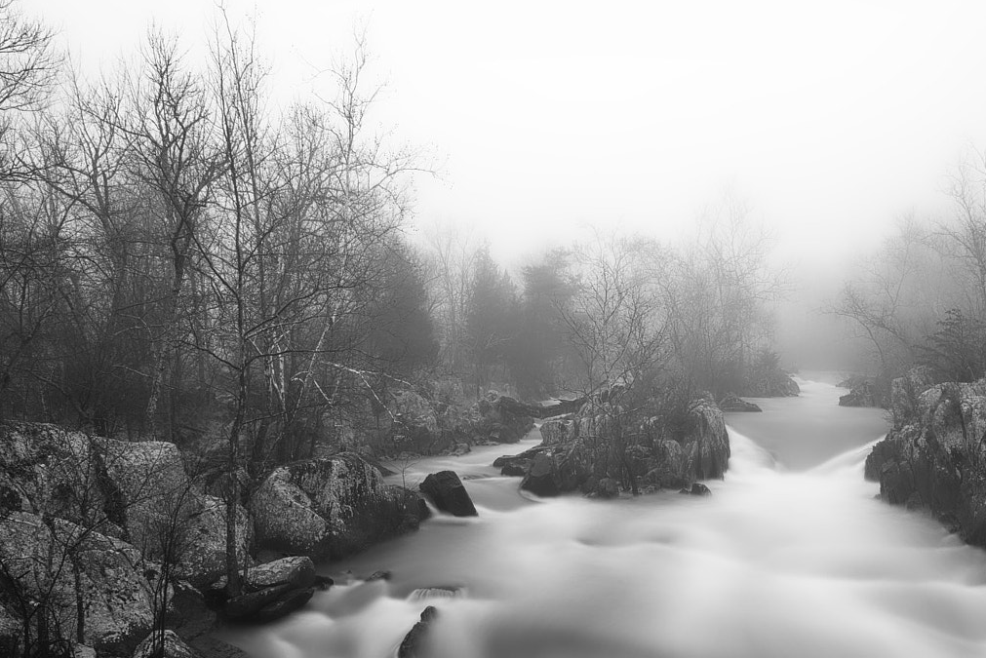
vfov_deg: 34.2
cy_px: 508
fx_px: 1041
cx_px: 602
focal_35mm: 38
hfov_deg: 50.3
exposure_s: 25
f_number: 16
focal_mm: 24
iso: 79
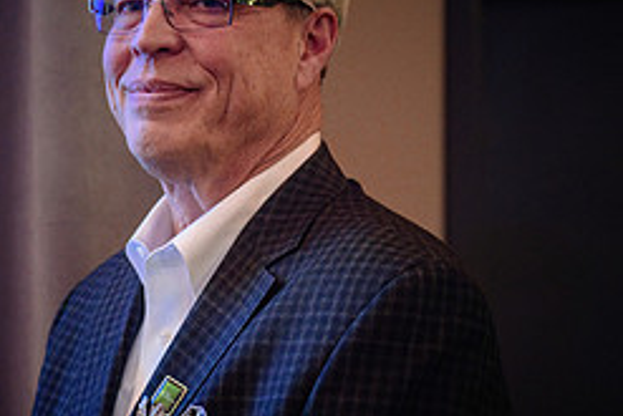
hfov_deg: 15.7
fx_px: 2199
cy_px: 319
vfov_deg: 10.8
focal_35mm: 127
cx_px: -38
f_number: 3.5
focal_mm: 54
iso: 1000
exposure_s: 1/30
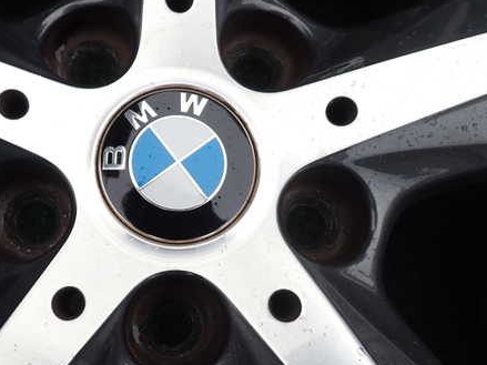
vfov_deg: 35.1
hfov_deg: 45.2
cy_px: 201
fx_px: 577
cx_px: 170
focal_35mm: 41
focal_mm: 5.4
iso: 100
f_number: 3.2
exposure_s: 1/160
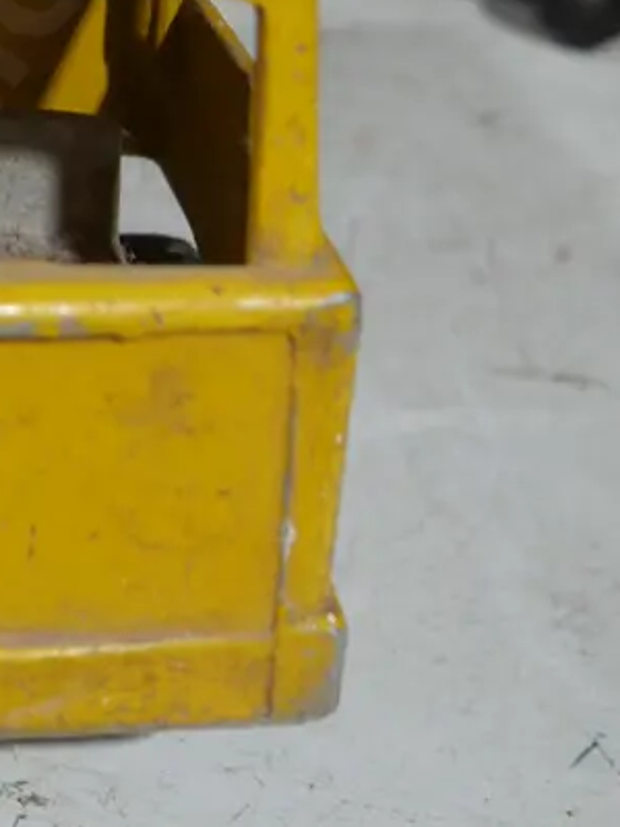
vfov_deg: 23.6
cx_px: -153
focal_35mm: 82
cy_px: 232
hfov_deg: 17.1
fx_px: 1958
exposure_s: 1/60
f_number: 3.6
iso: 640
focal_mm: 16
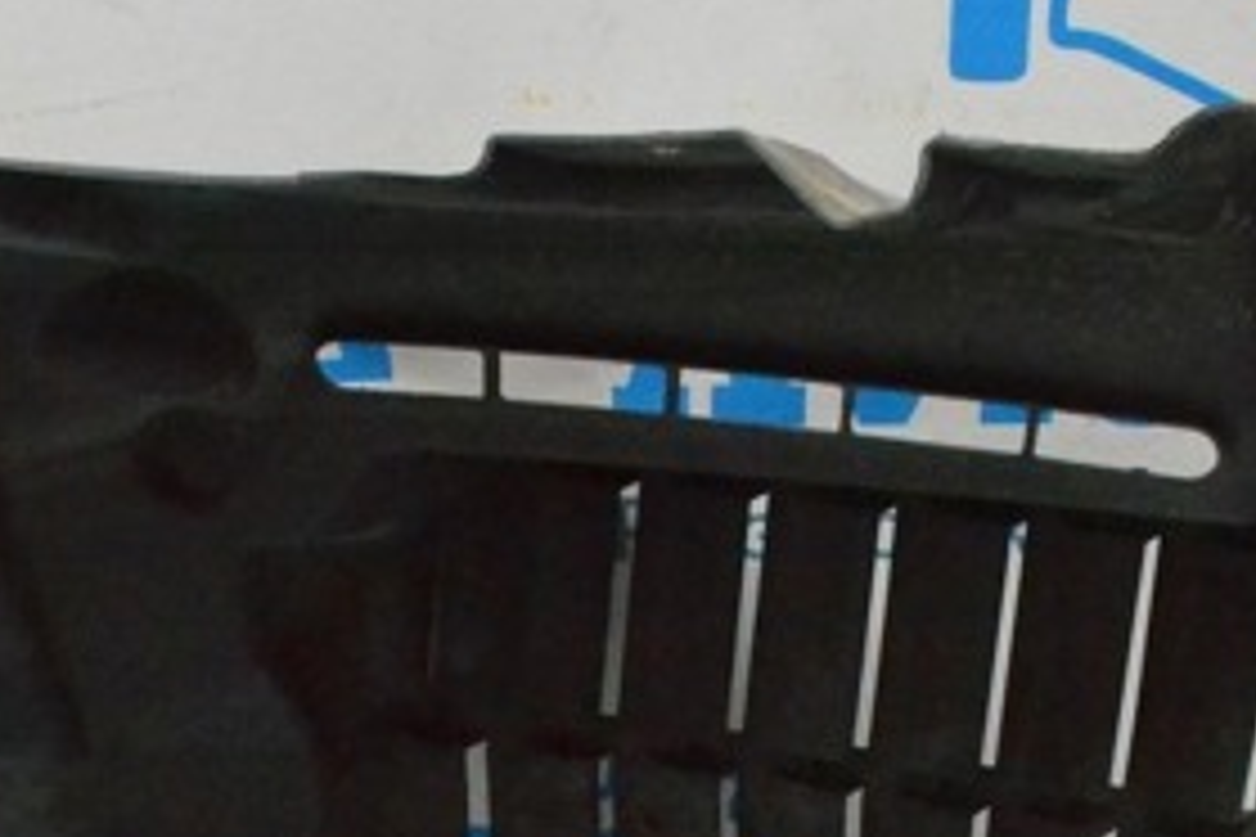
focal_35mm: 62
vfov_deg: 21.1
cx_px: 500
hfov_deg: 32.3
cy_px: 855
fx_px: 2163
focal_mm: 18
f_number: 10
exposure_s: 1/125
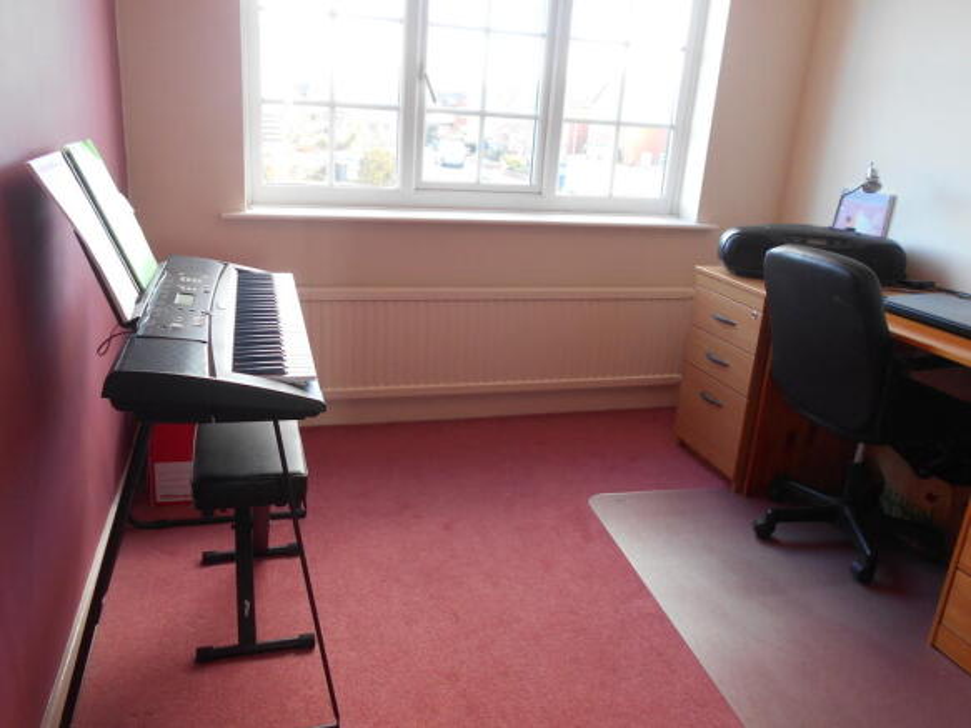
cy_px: 364
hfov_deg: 67.3
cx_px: 486
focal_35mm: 26
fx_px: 729
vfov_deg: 53.0
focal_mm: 4.6
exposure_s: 1/30
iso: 140
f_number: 3.2
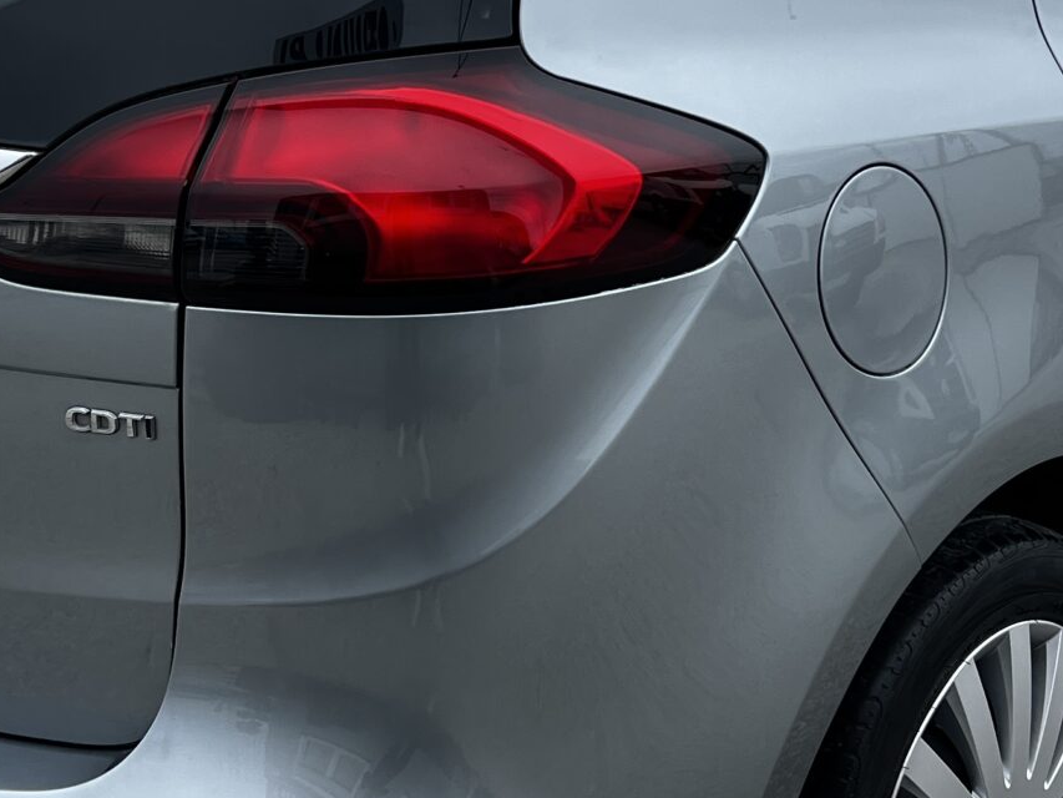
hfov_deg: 25.0
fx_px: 2396
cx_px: 584
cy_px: 309
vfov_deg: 18.9
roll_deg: -0.8
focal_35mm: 78
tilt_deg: -12.3
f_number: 1.5
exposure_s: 1/1252
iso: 50
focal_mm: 5.7
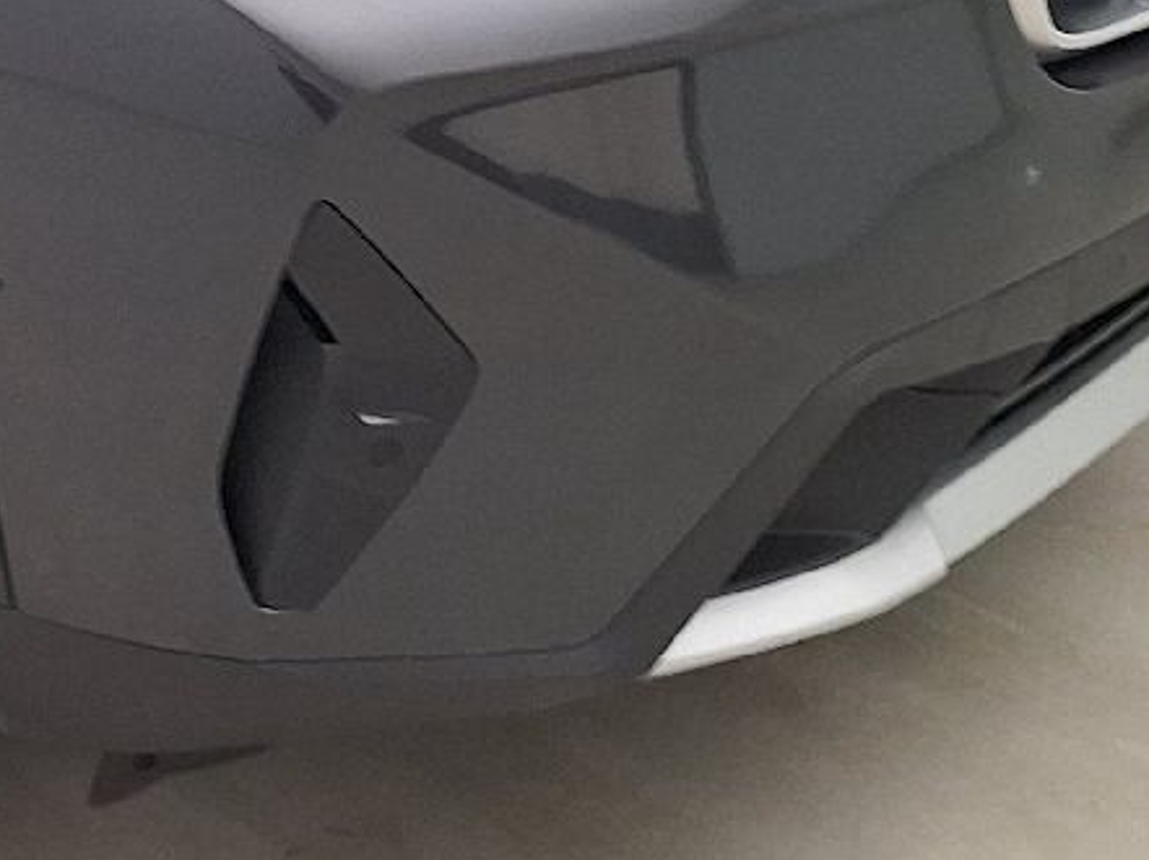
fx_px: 3317
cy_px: -10
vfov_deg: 14.5
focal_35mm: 100
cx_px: -574
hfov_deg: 17.6
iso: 64
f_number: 1.8
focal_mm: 5.54
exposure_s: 1/100
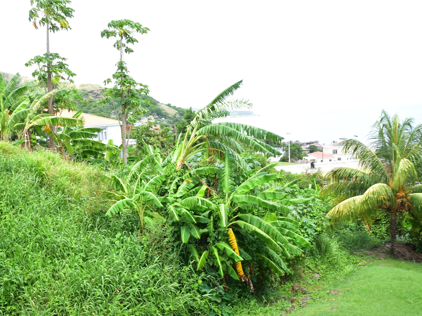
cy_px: 155
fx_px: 348
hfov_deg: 62.2
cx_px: 185
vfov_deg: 48.9
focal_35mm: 29
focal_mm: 17
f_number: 11
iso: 400
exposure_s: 1/350
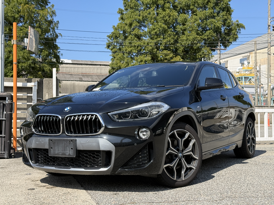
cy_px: 102
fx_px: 380
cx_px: 137
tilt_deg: +1.5
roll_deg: -0.6
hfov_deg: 39.7
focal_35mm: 48
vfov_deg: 30.3
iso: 100
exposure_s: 1/3891
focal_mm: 6.76
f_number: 1.78
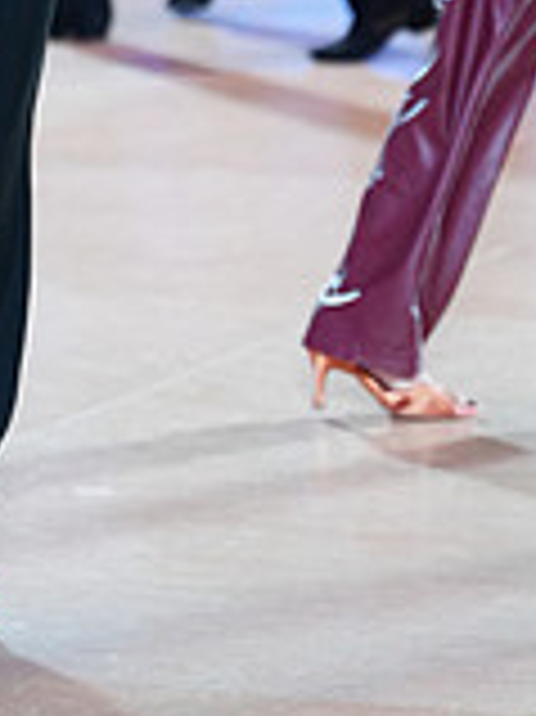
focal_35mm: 337
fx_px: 6967
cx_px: -200
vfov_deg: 5.8
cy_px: -333
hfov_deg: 4.4
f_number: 2.8
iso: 1600
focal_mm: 96
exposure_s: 1/500
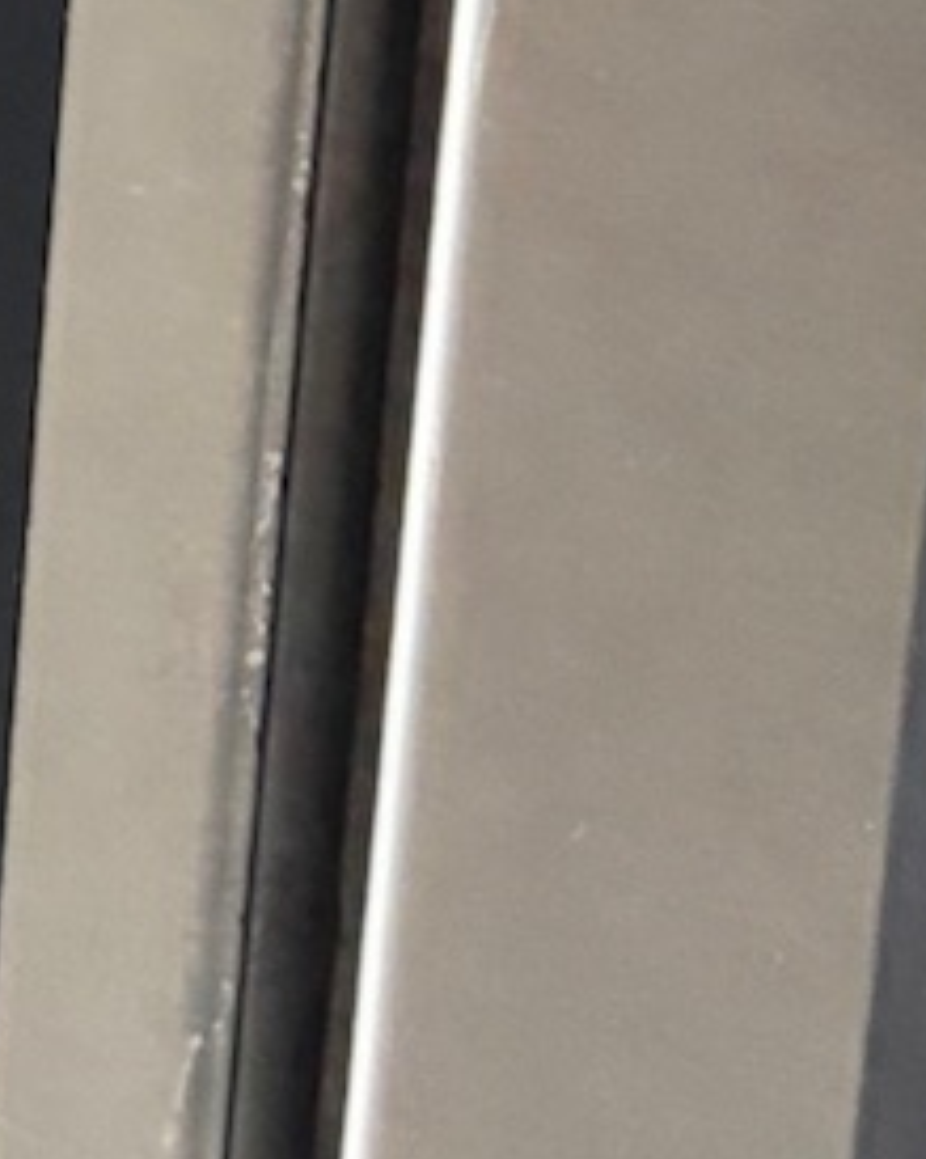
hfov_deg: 7.7
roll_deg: -1.0
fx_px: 6513
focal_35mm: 190
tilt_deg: -17.9
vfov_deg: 8.4
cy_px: -2462
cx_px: -1074
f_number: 1.6
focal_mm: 5.96
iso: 400
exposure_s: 1/60
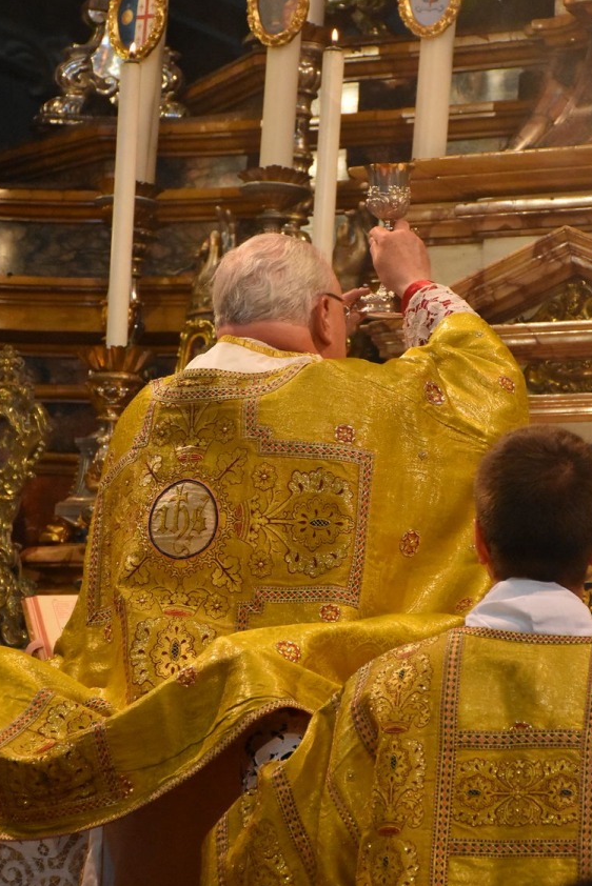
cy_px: 448
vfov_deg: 13.3
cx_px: 339
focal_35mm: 154
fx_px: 3795
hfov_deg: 8.9
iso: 5000
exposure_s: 1/250
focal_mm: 80
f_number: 5.3
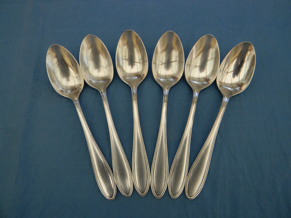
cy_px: 109
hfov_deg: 63.4
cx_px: 146
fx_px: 235
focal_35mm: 28
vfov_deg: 49.7
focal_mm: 5
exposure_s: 1/390
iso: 80
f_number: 3.5
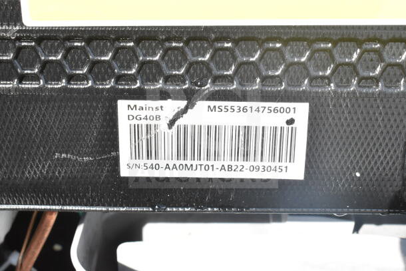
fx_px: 592
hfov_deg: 37.8
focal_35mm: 52
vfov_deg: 25.8
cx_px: 203
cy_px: 136
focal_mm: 35
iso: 1600
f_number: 13
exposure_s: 1/500
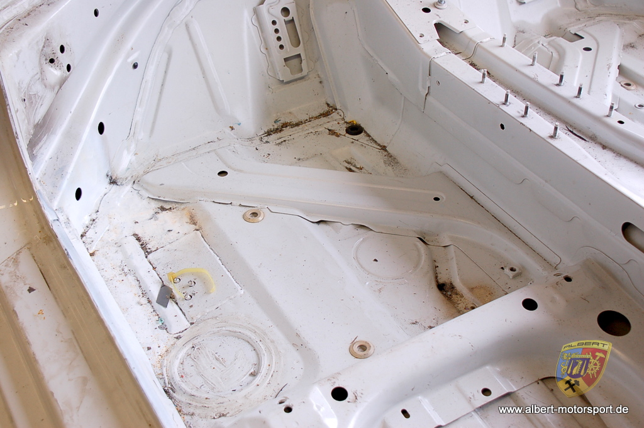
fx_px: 858
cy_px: 214
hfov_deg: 41.1
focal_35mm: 48
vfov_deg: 28.0
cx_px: 322
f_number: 5
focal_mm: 32
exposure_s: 1/100
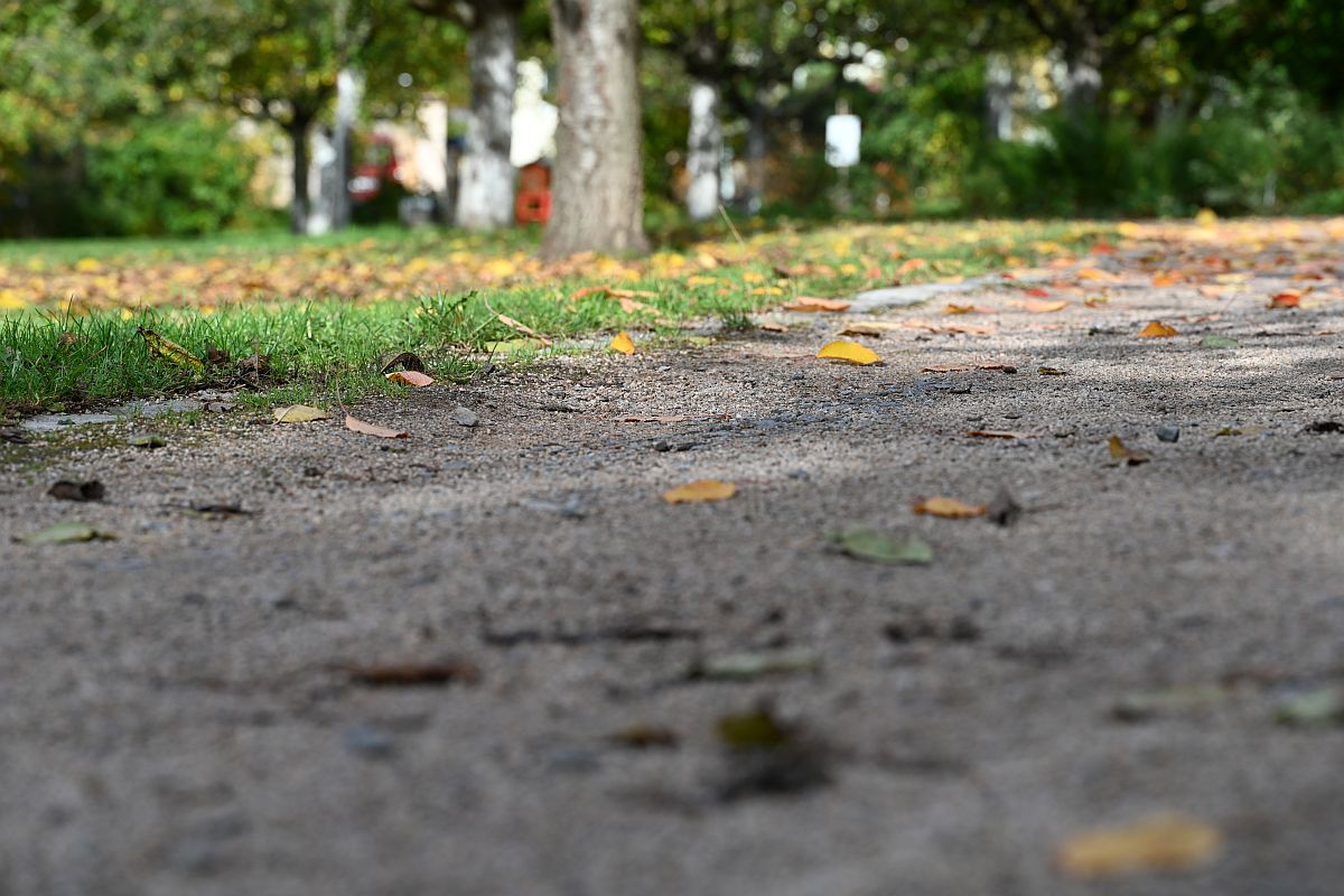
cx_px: 672
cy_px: 448
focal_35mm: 105
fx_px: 3920
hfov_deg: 19.5
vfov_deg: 13.0
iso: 100
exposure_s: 1/320
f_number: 6.3
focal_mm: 105
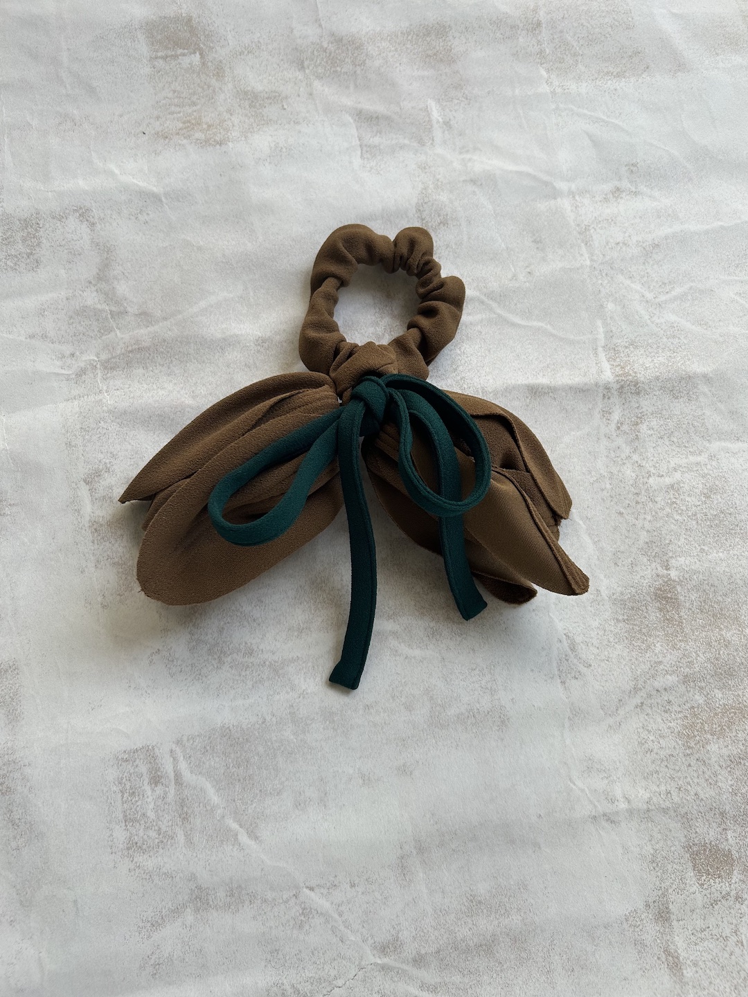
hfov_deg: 53.1
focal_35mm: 26
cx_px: 374
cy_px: 498
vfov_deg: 67.3
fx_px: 749
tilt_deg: -76.3
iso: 40
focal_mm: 5.7
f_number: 1.5
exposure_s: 1/214
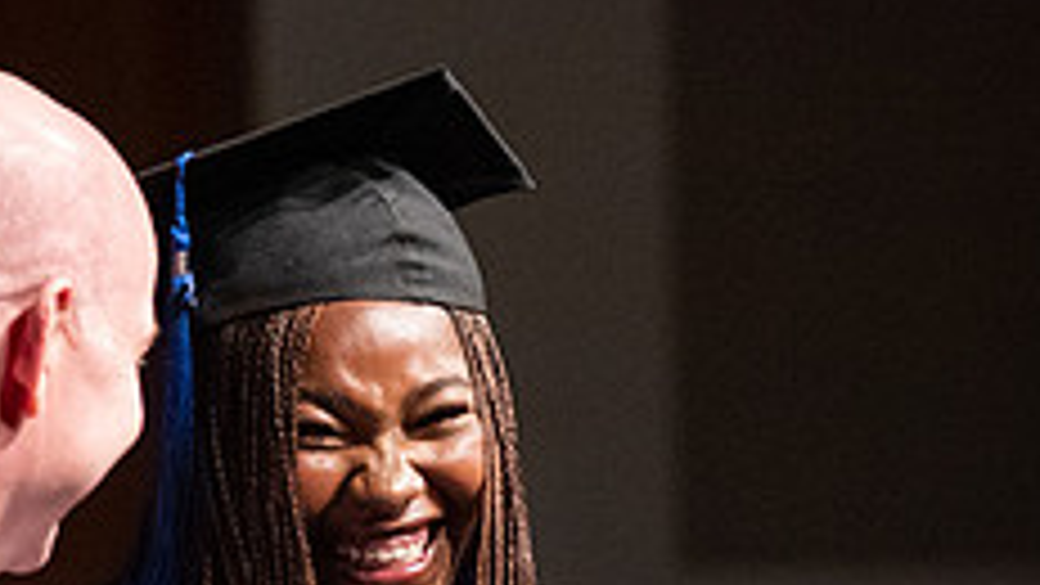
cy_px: 508
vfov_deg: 3.1
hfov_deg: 5.5
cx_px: 62
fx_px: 10784
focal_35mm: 391
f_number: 4
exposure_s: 1/200
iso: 4000
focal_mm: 112
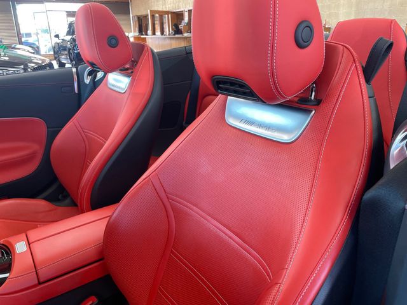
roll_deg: +1.3
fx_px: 306
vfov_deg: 53.1
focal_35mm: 26
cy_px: 152
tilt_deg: -20.0
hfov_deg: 67.3
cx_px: 204
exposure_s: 1/60
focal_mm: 4.2
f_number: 1.6
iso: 64
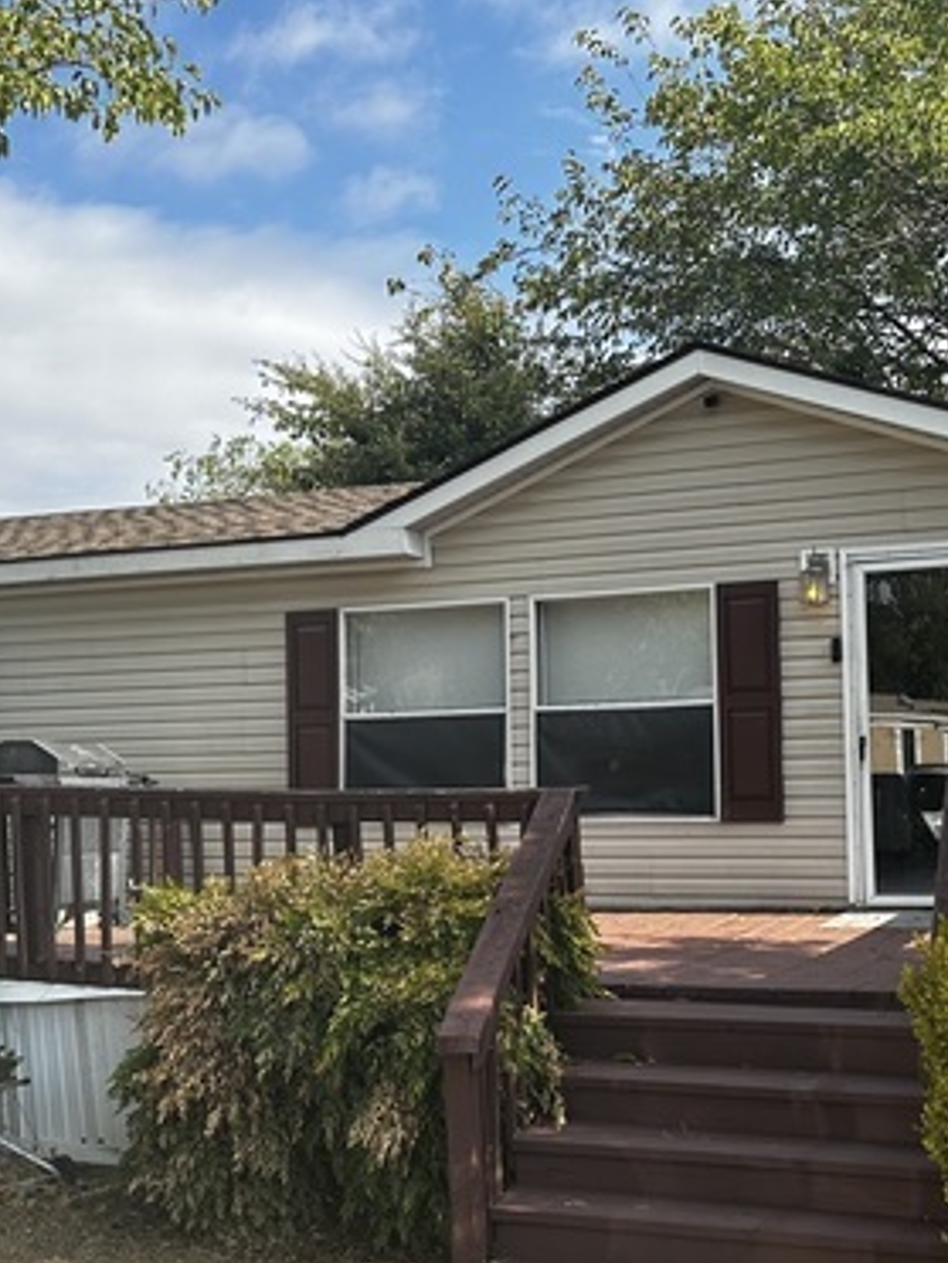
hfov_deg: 33.3
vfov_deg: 43.8
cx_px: 620
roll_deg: +1.1
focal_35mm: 43
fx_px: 1570
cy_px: 706
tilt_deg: +2.7
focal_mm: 6.86
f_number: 1.78
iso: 80
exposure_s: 1/2070
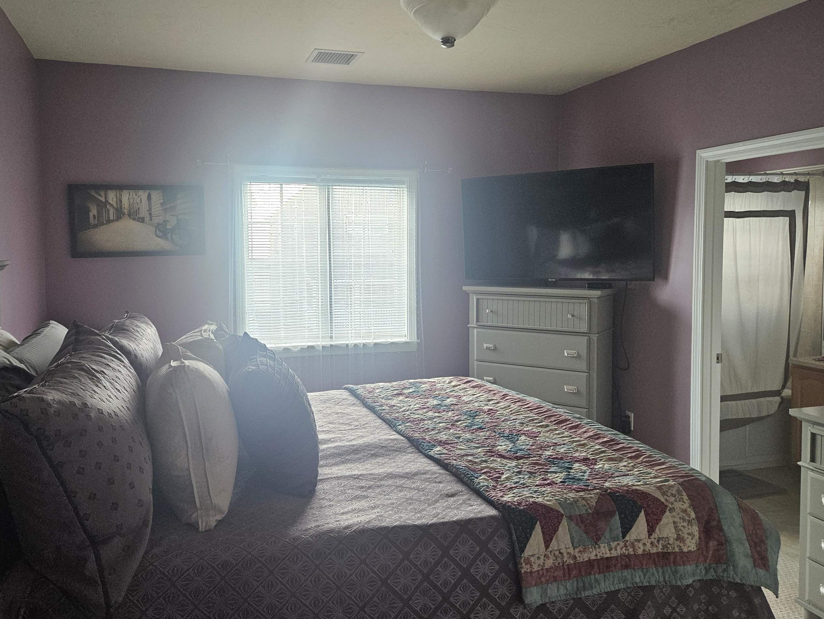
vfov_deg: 49.7
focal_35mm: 28
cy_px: 289
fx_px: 667
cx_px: 360
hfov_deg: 63.2
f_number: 1.8
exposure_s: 1/170
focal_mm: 5.4
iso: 400
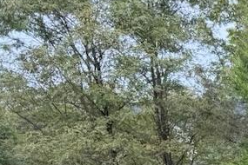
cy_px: 267
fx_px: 771
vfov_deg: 11.6
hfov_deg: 14.9
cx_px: 499
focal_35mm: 112
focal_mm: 6.76
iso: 80
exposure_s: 1/385
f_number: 1.78
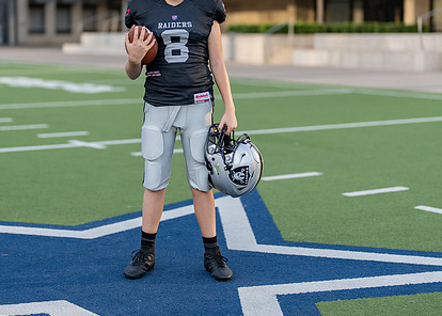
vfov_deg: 17.2
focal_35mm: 83
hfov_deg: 23.9
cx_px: 181
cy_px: 92
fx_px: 1042
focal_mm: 50
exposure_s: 1/2000
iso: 100
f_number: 1.2
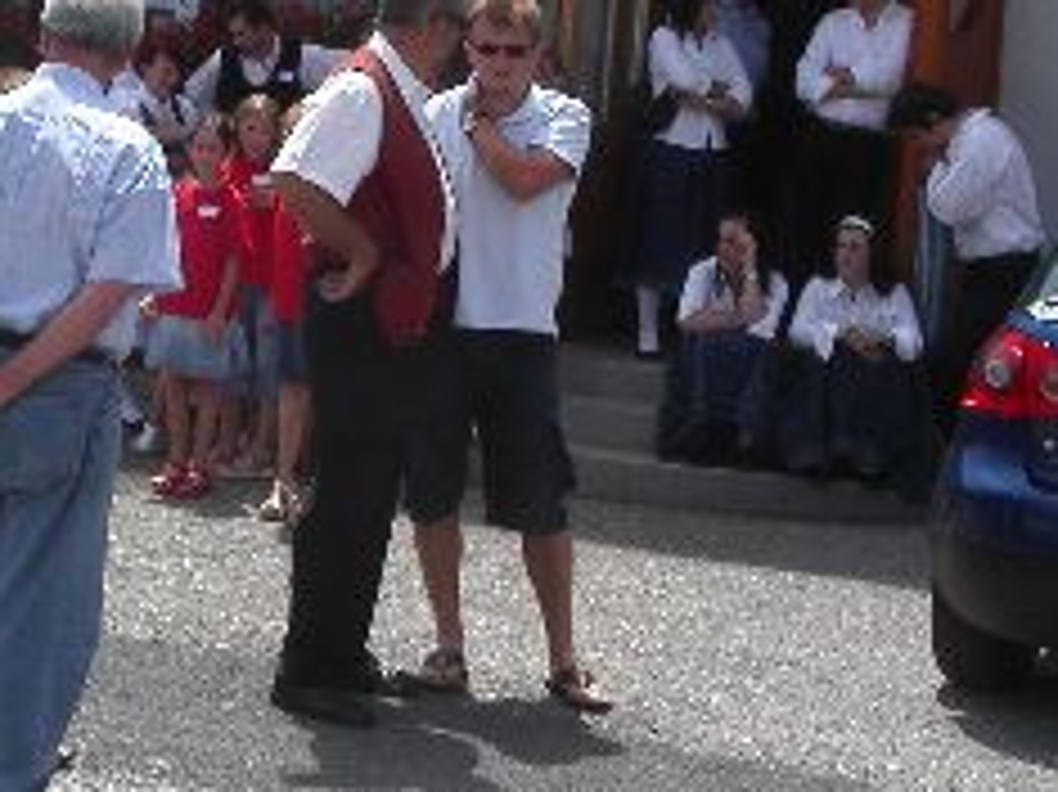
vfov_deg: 16.0
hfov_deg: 20.9
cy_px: 234
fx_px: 2810
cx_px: 122
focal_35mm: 92
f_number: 8
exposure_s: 1/250
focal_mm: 7.8
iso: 100
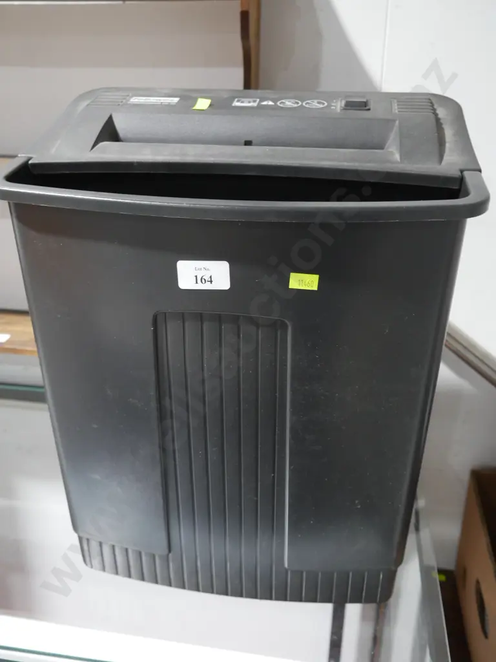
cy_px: 331
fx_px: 650
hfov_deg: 41.8
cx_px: 248
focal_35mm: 34
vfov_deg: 54.0
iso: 1250
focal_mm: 17
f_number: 4
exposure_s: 1/60
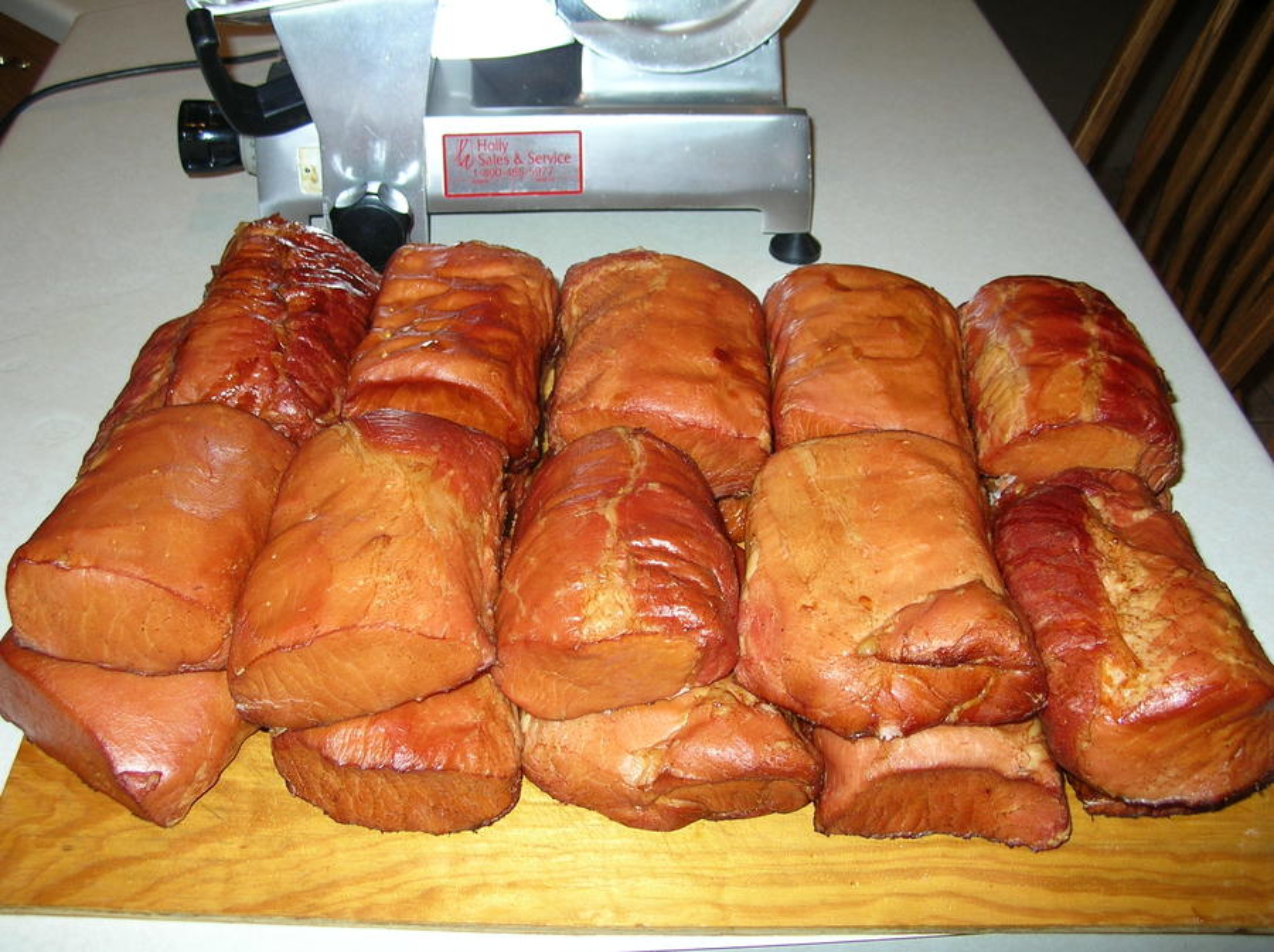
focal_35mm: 37
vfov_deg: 38.6
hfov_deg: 50.2
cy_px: 476
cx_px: 637
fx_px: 1360
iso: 50
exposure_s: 1/60.1
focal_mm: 6.2
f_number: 2.7
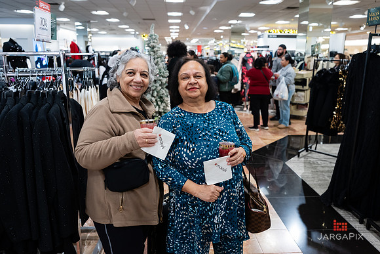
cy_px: 120
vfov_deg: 47.3
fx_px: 289
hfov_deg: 66.6
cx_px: 191
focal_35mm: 27
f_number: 3.2
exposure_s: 1/100
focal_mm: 25.5
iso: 1000
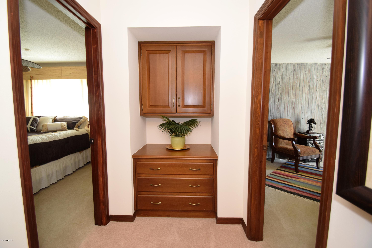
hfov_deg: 100.4
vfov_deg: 77.3
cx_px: 186
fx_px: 155
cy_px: 124
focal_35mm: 15
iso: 1600
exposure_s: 1/60
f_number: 3.5
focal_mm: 10
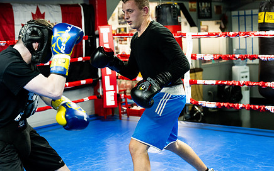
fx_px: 508
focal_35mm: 68
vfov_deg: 19.1
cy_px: 81
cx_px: 106
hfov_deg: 30.1
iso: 2500
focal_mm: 50
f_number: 2.5
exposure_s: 1/400
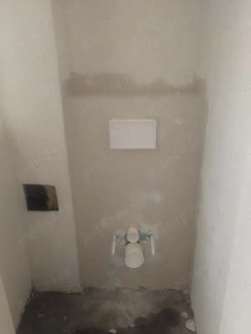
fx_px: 270
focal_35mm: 28
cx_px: 126
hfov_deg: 49.9
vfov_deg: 63.4
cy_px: 167
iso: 2966
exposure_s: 1/20
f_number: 1.8
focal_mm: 4.27
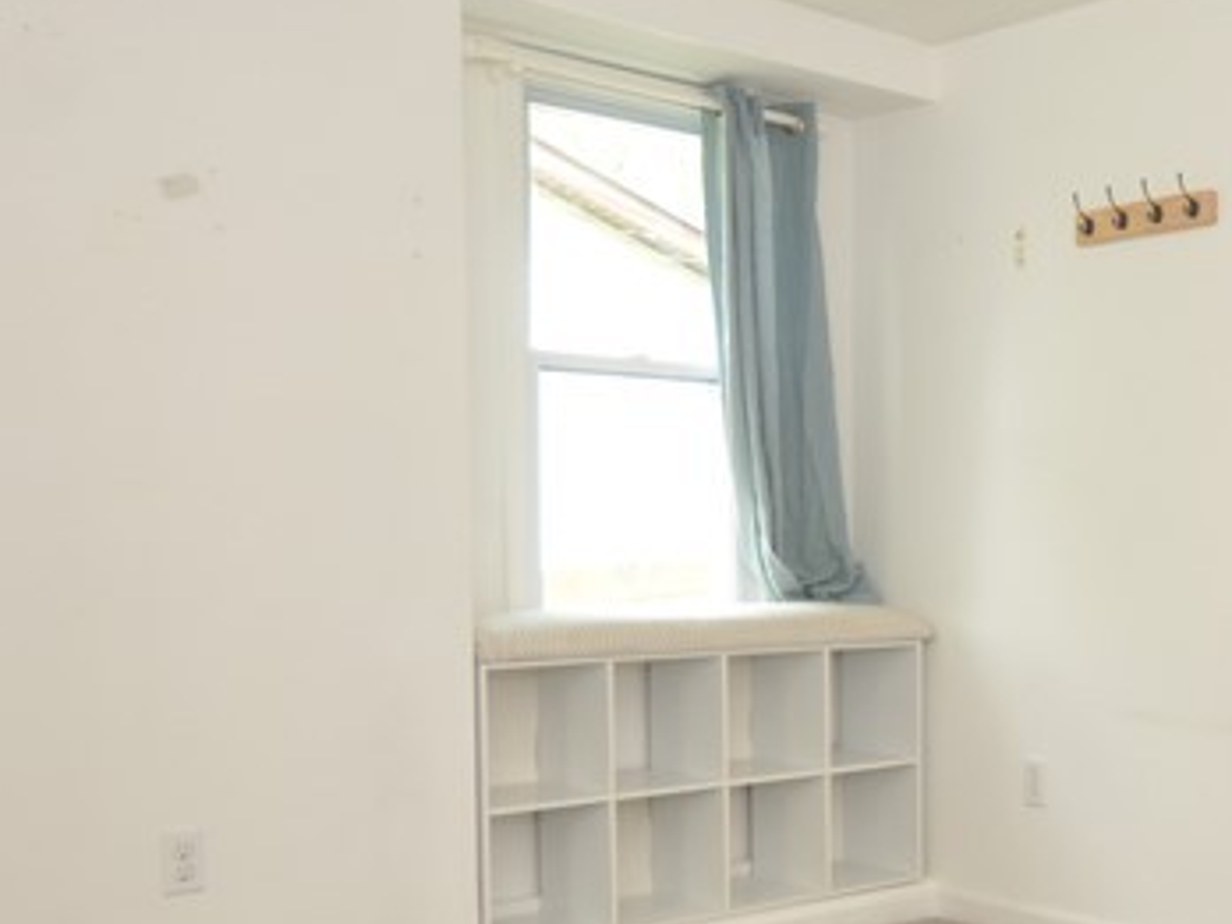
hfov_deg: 40.0
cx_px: 1021
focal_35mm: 45
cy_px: 572
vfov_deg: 32.1
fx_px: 1602
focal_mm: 10
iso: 360
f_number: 4
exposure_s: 1/60
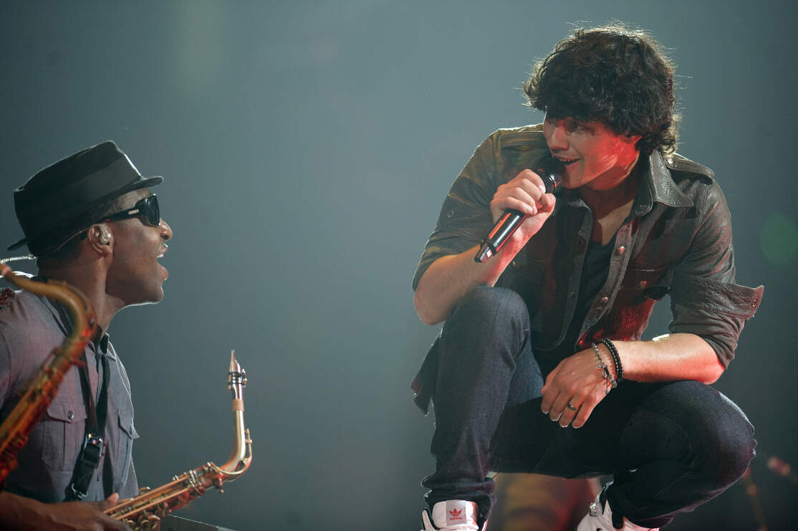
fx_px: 9546
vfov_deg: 3.2
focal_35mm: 431
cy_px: 257
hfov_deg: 4.8
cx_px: 407
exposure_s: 1/320
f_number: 2.8
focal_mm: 400
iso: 800
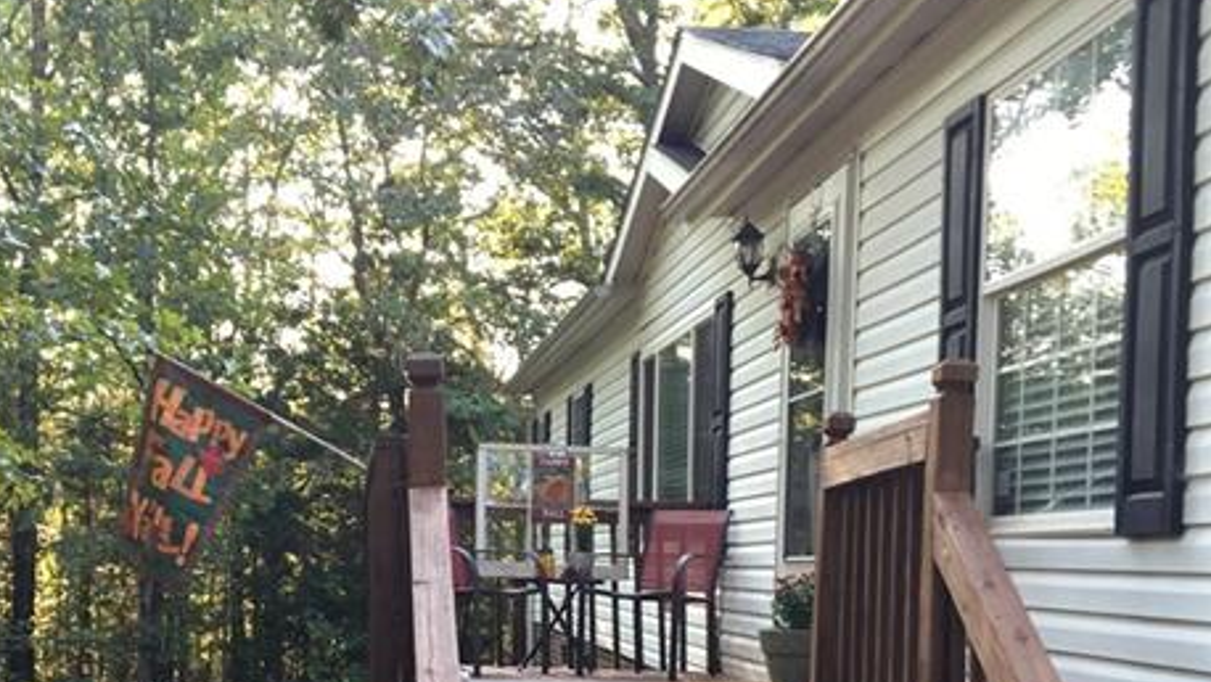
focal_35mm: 53
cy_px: 637
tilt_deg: -2.3
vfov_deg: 22.0
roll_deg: -0.6
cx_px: 476
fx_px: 1702
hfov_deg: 39.0
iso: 25
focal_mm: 4.15
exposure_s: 1/40
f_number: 2.2
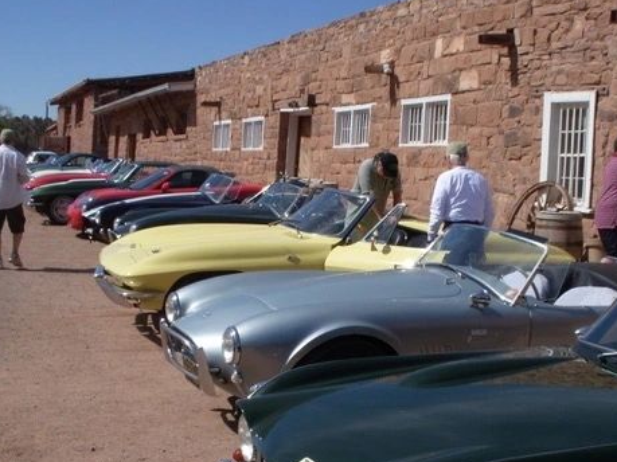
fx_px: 944
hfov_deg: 36.0
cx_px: 375
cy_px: 308
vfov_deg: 27.3
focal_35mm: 53
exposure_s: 1/500
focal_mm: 6.3
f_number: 6.6
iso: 100
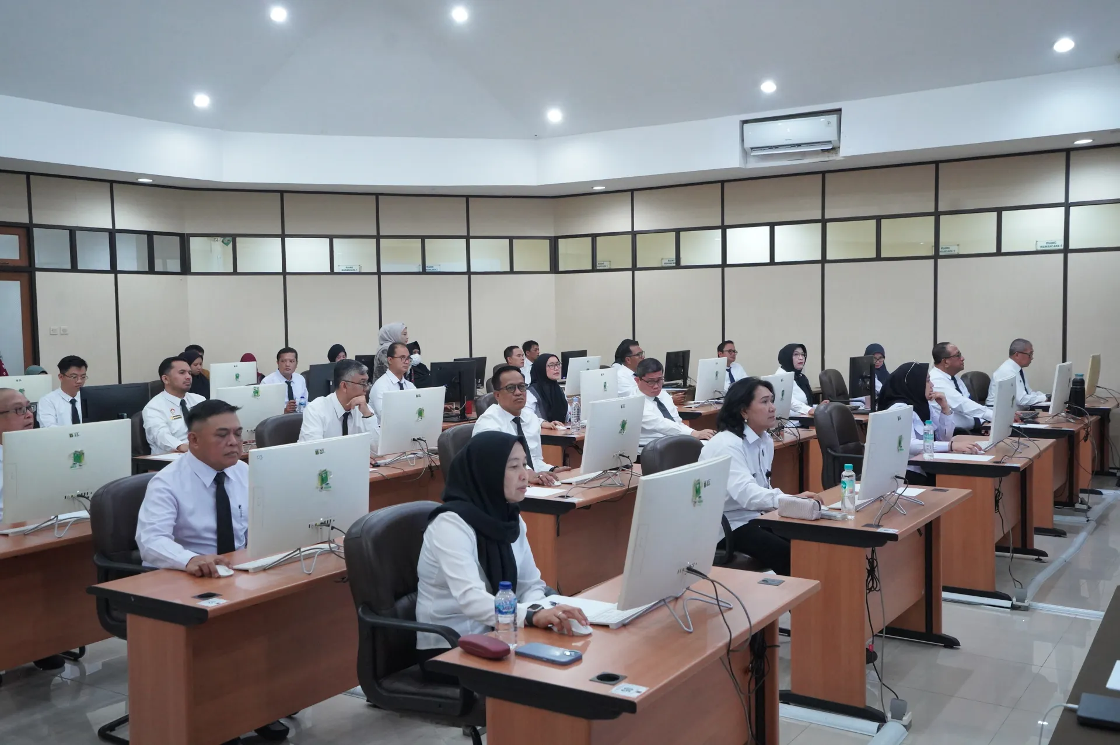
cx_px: 560
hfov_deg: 54.5
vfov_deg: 37.8
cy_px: 372
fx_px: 1088
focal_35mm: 35
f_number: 5.6
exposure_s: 1/100
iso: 10000
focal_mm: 35
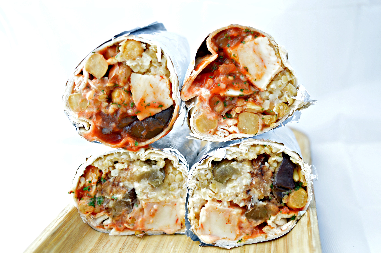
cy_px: 126
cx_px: 190
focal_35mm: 60
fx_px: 634
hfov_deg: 33.4
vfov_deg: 22.6
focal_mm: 40
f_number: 5.6
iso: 200
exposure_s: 1/60
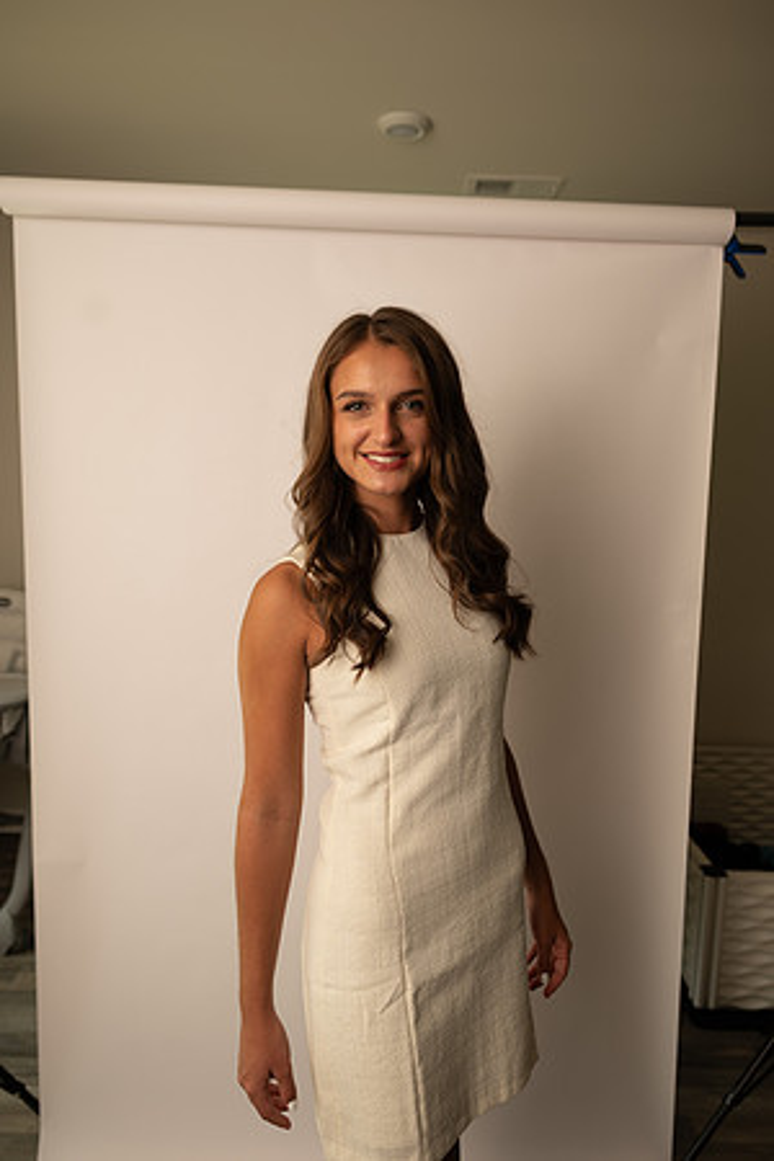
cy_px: 580
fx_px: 774
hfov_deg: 53.1
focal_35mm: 24
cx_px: 387
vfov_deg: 73.7
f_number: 3.2
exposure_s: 1/160
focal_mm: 24
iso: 100
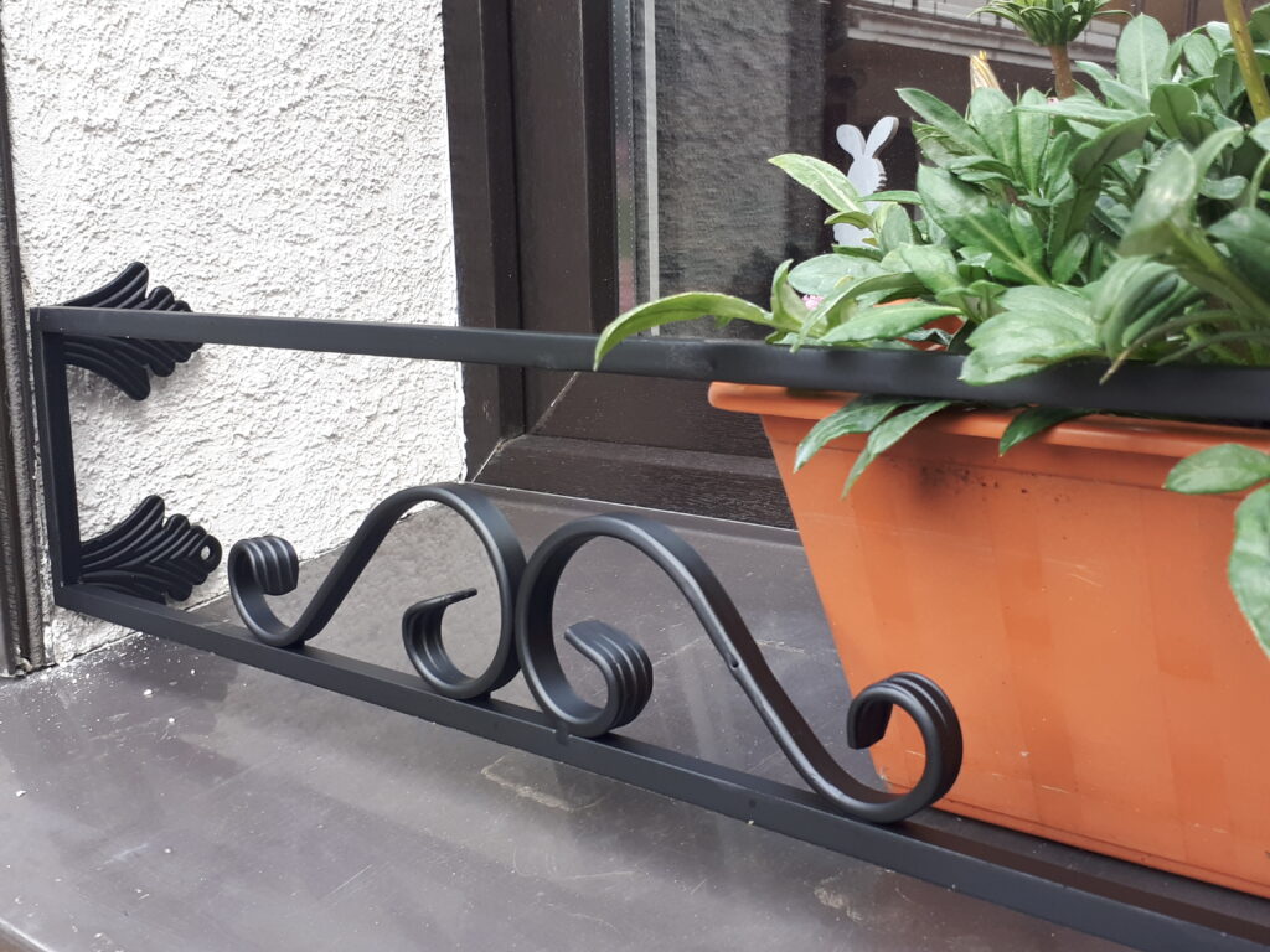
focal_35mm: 27
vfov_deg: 51.4
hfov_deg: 65.3
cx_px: 635
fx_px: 991
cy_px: 476
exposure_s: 1/50
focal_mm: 3.6
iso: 50
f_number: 1.9
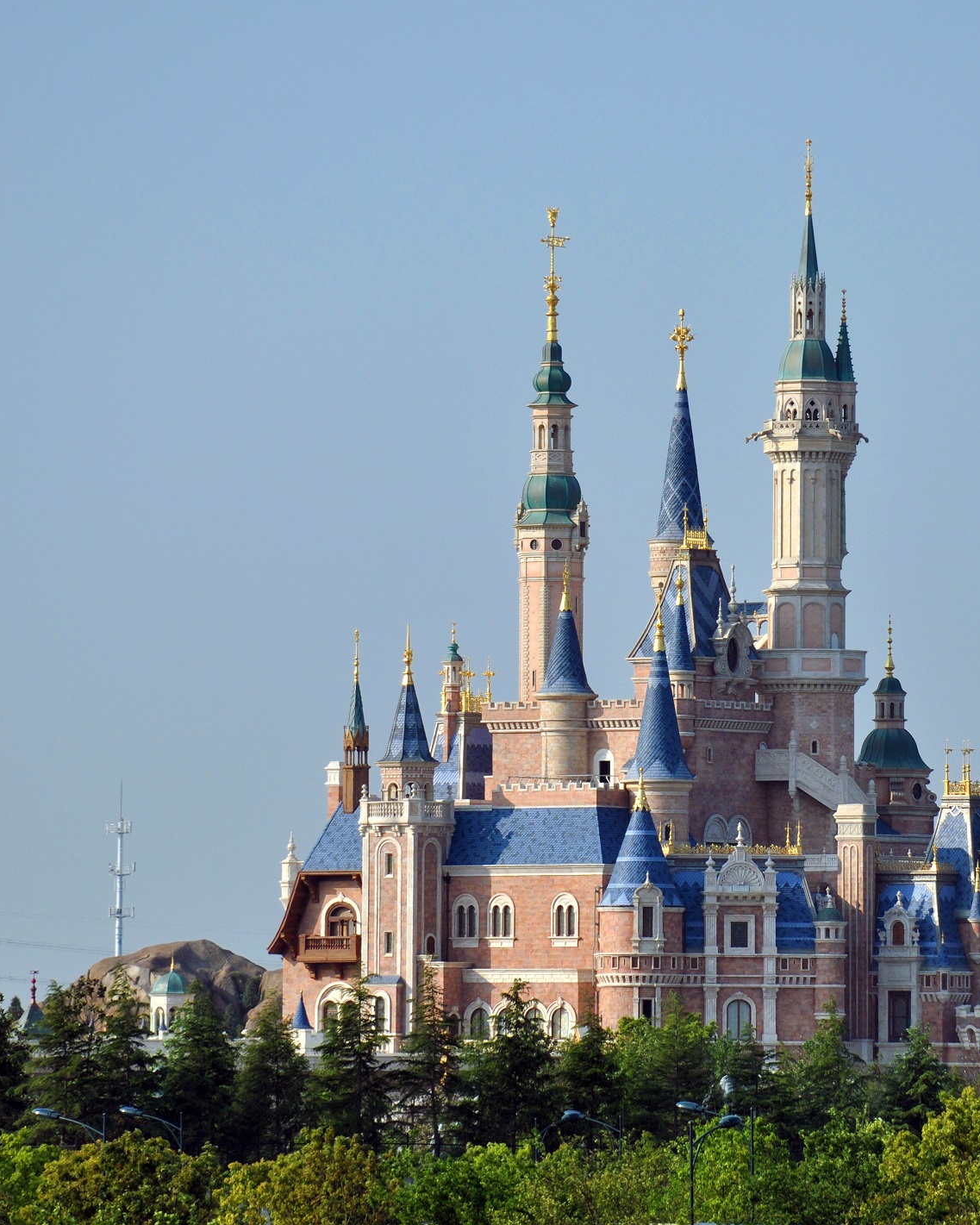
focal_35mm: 297
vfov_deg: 6.5
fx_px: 10767
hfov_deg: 5.2
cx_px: 674
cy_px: 612
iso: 200
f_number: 8
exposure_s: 1/640
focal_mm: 140
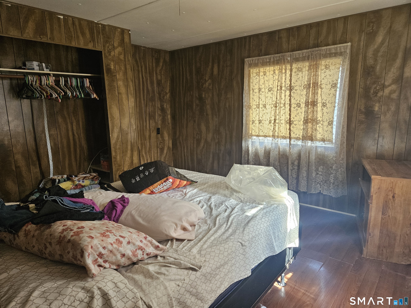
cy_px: 154
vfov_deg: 58.9
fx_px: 273
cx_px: 206
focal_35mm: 23
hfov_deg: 73.9
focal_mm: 5.4
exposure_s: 1/120
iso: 320
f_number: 1.8
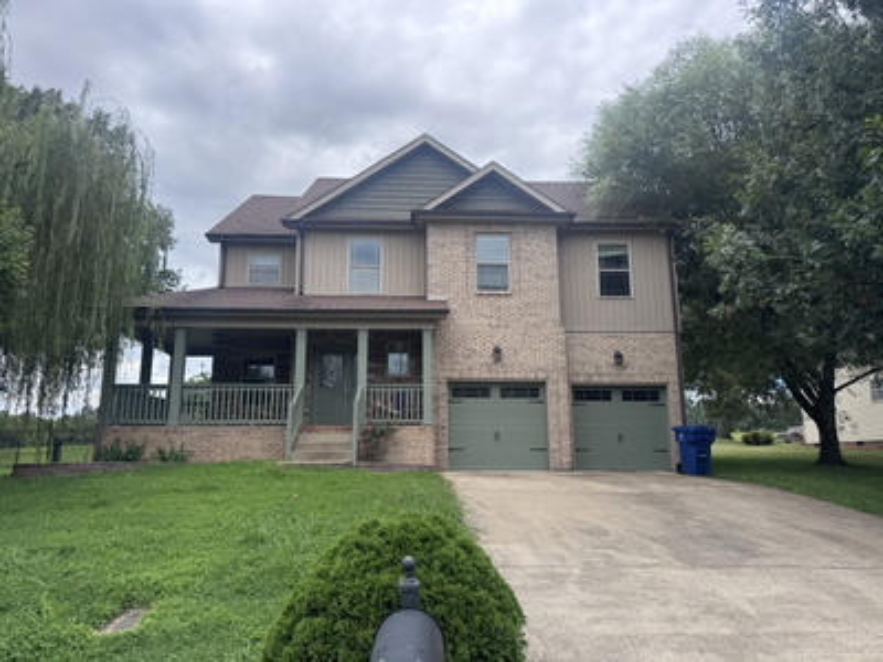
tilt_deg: +10.5
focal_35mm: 24
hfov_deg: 71.6
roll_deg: -0.2
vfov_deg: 56.8
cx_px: 442
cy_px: 331
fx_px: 612
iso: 80
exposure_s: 1/3413
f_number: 1.78
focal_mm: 6.76
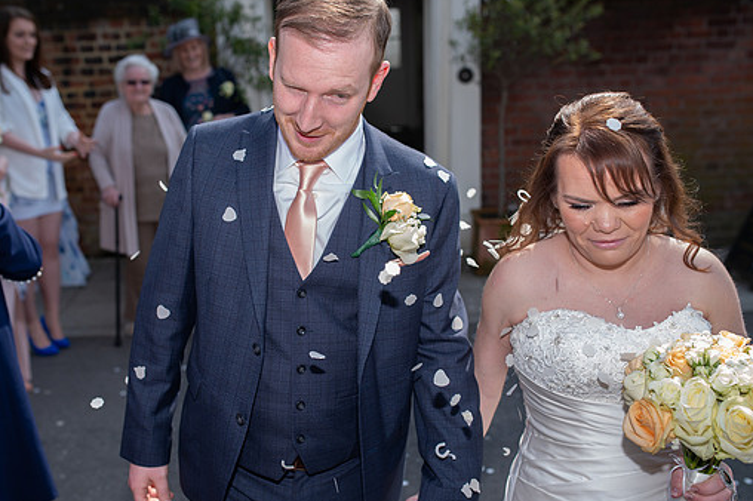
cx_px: 335
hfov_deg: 48.4
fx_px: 836
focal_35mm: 40
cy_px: 240
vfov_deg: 33.4
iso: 100
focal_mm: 35
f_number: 3.5
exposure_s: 1/500
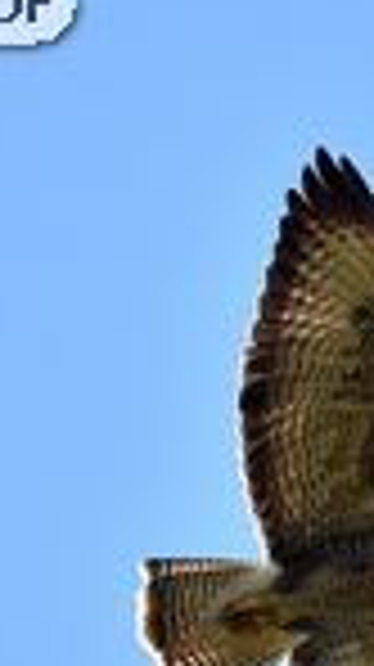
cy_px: 587
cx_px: 676
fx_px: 26842
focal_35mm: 1519
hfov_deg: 0.8
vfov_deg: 1.4
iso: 180
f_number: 6.3
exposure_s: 1/640
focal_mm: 350
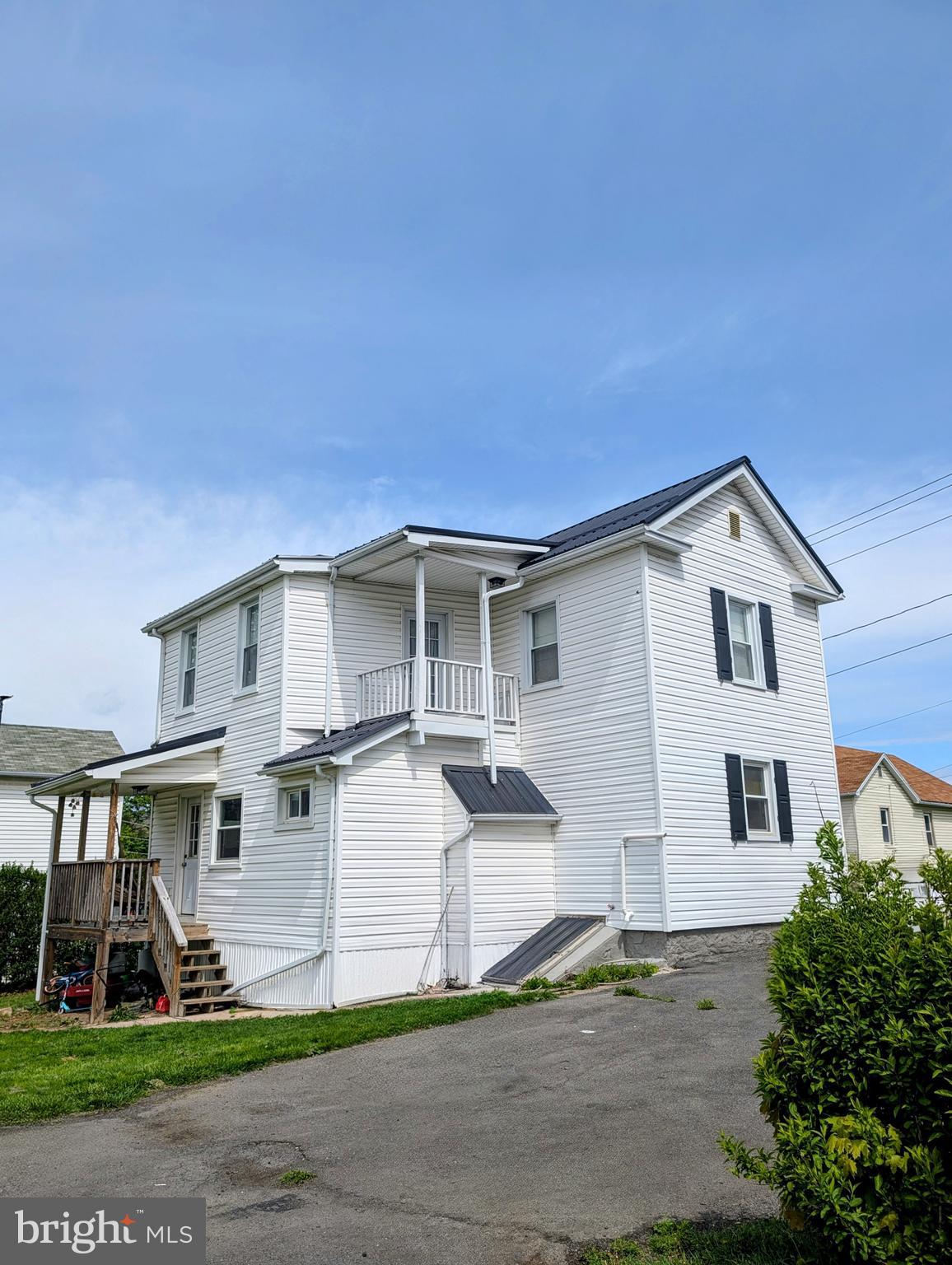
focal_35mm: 24
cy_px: 632
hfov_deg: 56.9
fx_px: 878
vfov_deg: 71.5
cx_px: 476
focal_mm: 6.9
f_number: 1.68
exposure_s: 1/1517
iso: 23
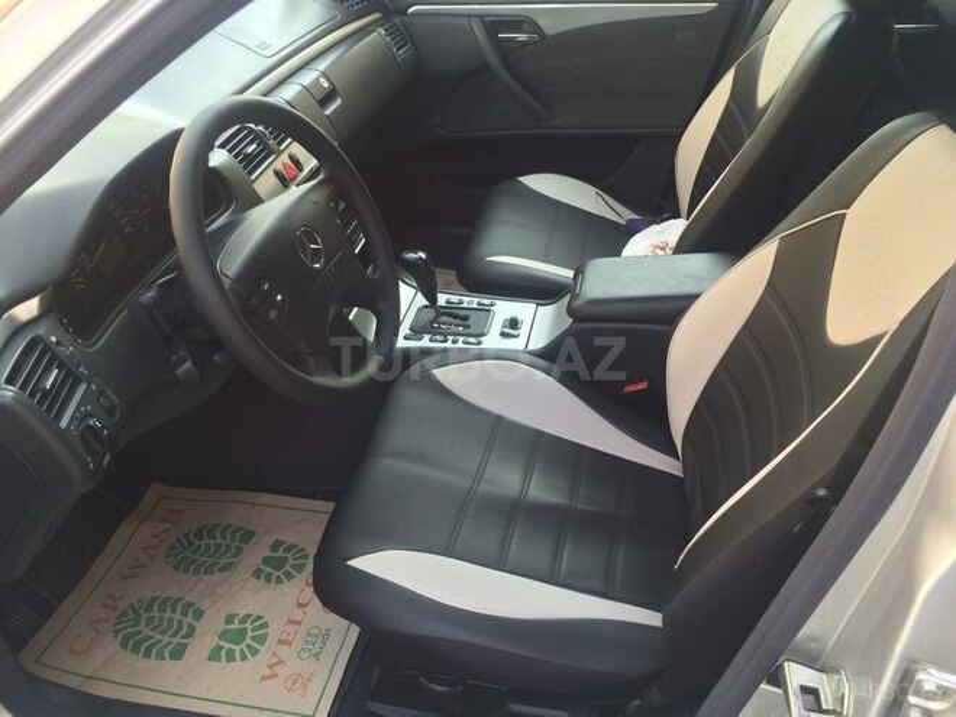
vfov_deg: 48.2
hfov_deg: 61.7
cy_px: 358
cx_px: 478
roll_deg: +2.3
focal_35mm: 29
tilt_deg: -36.9
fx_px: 801
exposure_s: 1/100
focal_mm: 4.15
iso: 40
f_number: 2.2
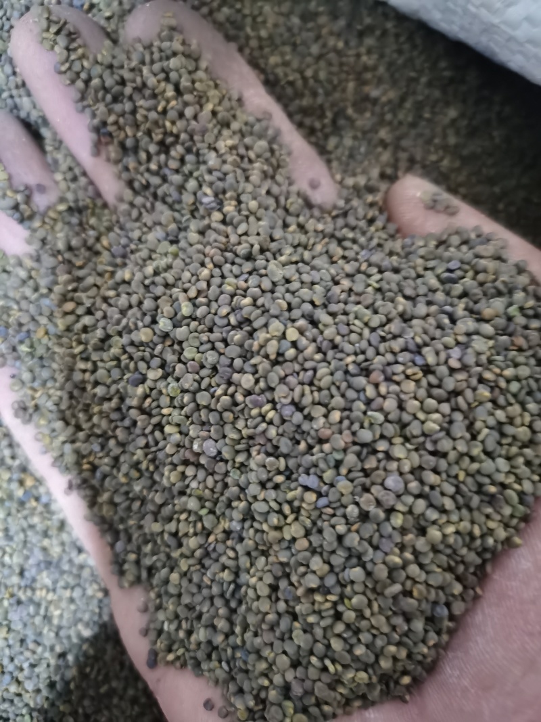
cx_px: 270
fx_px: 563
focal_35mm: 27
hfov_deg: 51.3
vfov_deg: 65.3
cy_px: 361
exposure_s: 1/18
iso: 2000
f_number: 1.8
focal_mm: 5.58
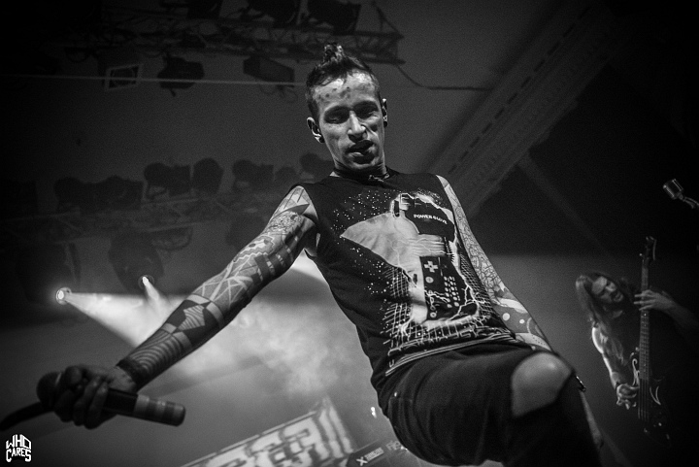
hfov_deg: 53.1
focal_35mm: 36
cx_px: 350
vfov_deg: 36.9
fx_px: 699
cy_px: 234
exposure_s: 1/100
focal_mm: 36
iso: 4000
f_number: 2.8
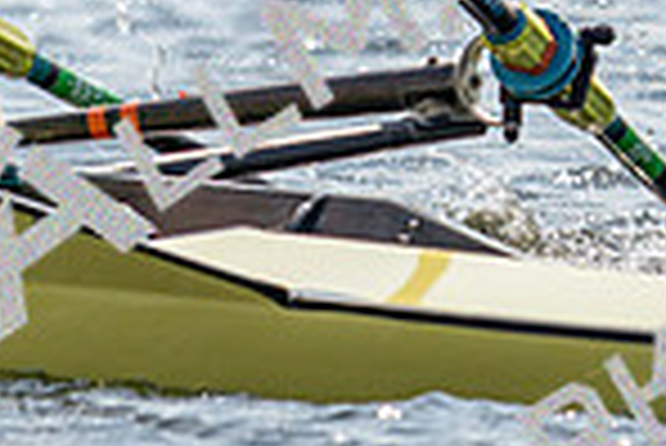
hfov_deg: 1.8
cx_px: -414
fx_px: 21110
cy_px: -88
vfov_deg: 1.2
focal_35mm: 1140
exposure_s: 1/1600
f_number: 5.6
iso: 200
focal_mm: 291
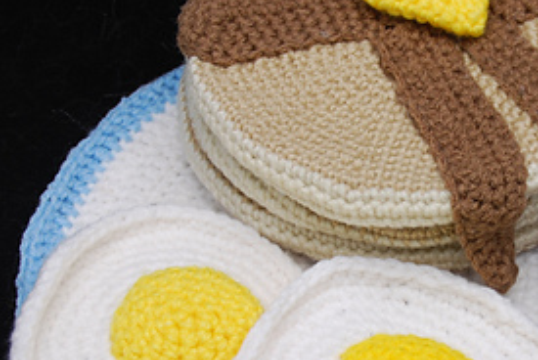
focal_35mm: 122
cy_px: 245
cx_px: 423
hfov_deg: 16.6
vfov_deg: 11.2
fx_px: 1828
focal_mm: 35
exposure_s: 1/200
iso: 100
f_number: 7.1
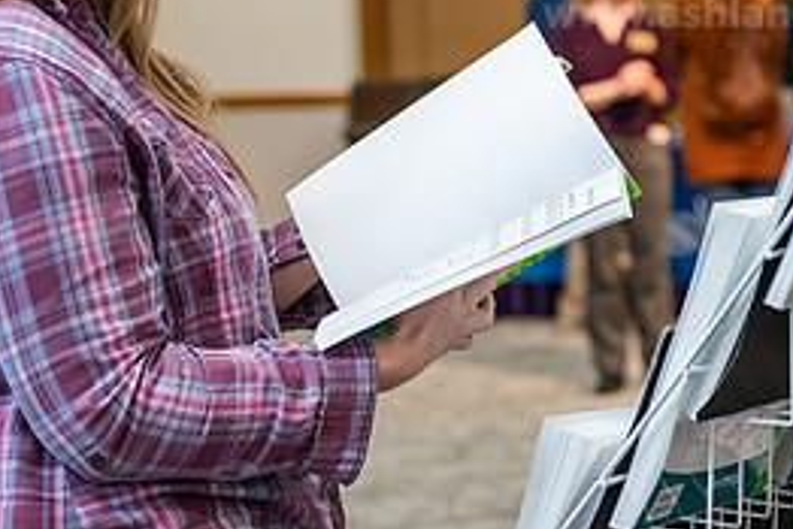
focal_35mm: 133
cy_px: 77
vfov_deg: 10.3
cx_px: 406
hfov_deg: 15.4
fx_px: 2931
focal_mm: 60
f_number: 3.2
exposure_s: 1/160
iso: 2500
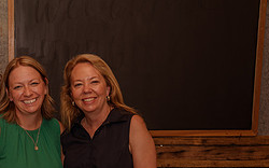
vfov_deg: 17.9
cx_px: -15
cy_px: 164
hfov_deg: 27.0
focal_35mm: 71
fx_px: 520
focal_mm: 30
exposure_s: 1/80
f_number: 4
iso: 320
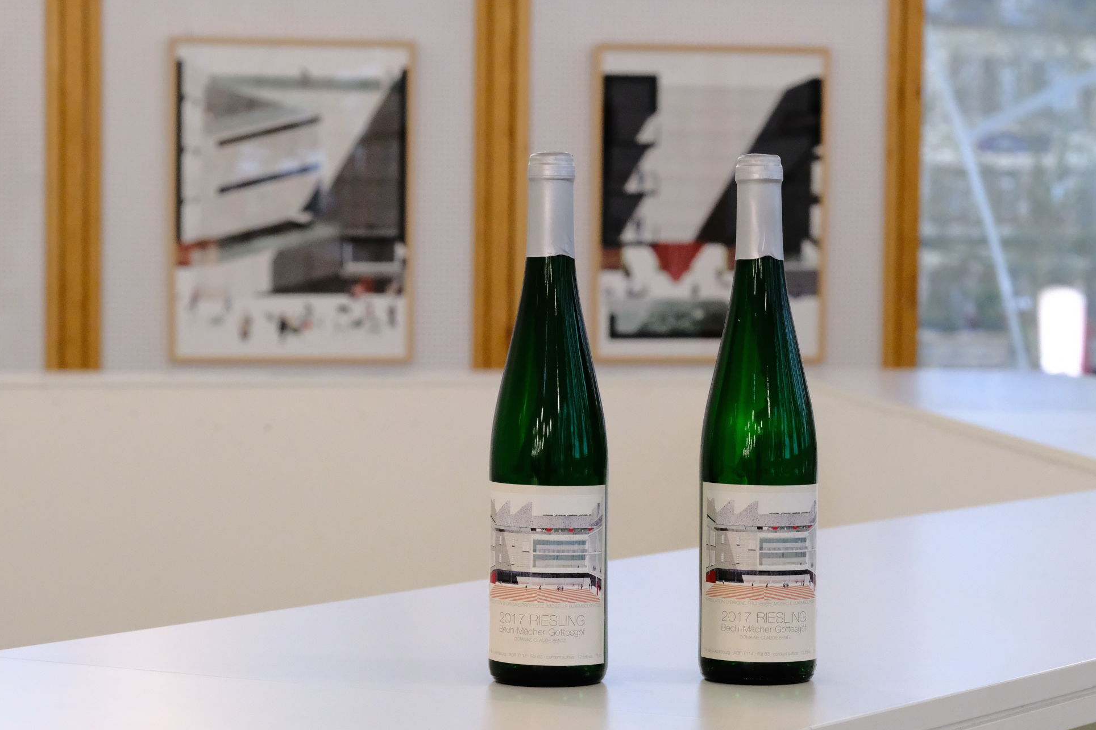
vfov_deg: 12.3
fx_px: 3379
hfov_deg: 18.4
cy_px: 368
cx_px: 536
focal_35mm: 111
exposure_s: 1/180
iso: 6400
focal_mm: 71.5
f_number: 8
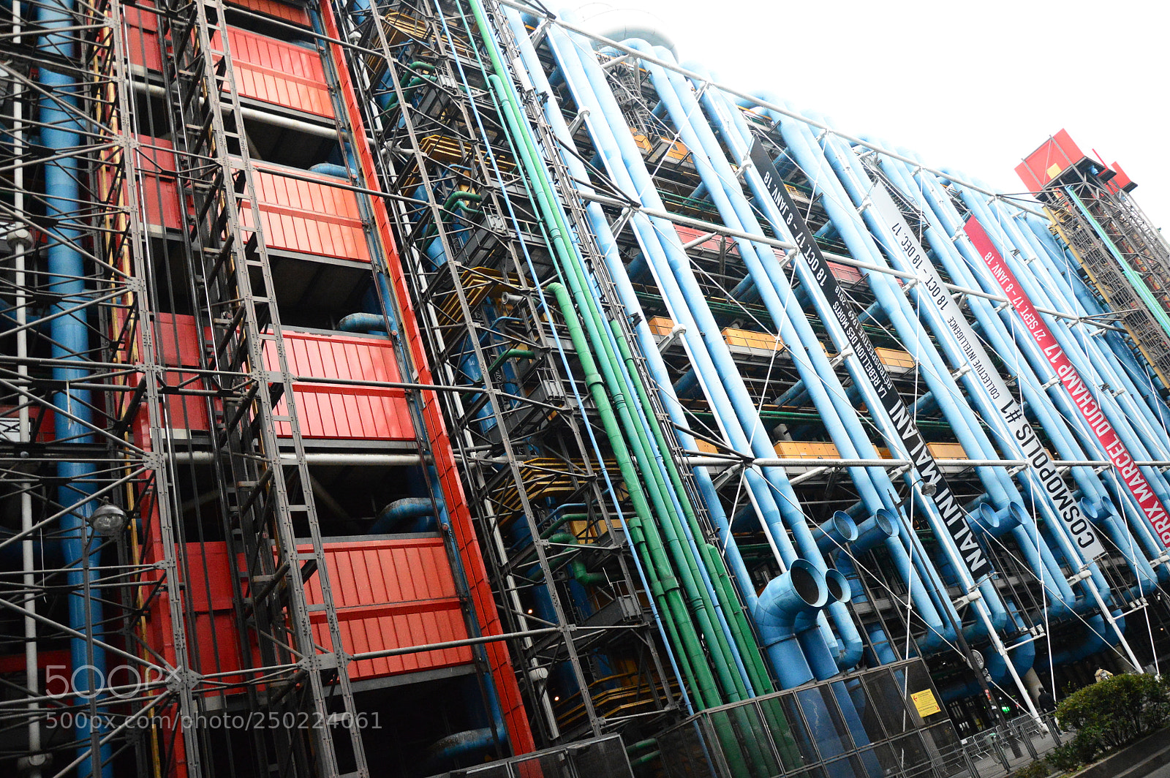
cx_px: 585
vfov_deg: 47.9
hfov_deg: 67.4
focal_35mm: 27
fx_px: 877
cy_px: 389
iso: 3200
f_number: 3.5
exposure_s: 1/400
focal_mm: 18
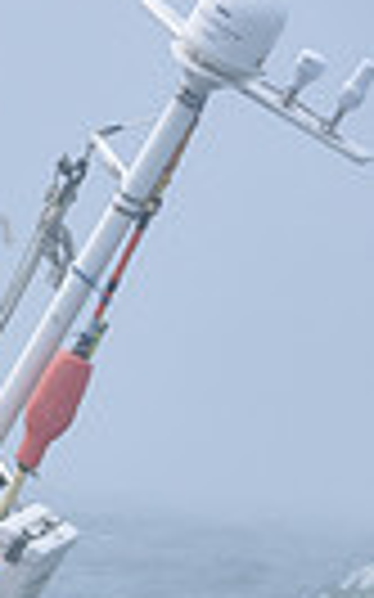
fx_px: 10187
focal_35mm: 624
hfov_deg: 2.1
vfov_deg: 3.4
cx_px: -852
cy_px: 591
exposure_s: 1/800
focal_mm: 140
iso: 320
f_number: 8
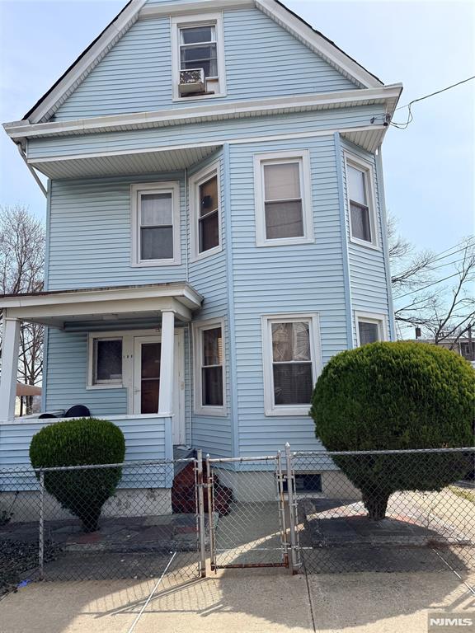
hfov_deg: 56.8
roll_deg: +2.1
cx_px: 238
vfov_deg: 71.6
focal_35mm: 24
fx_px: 439
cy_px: 316
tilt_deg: +9.1
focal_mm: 6.76
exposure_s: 1/5319
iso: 100
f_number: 1.78
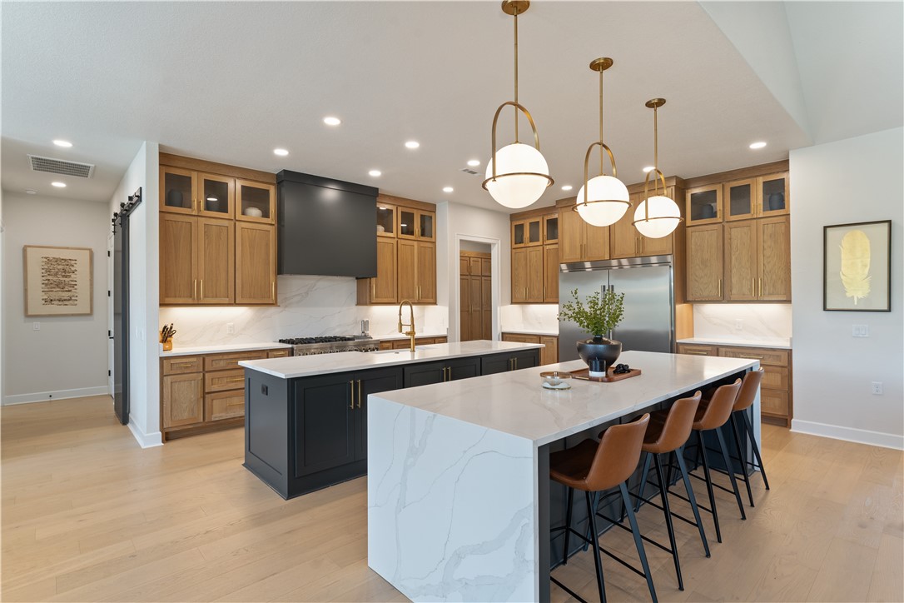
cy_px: 302
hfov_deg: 92.6
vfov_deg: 69.8
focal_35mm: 17
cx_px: 452
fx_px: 432
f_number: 8
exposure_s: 1/8
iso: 800
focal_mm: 17.2
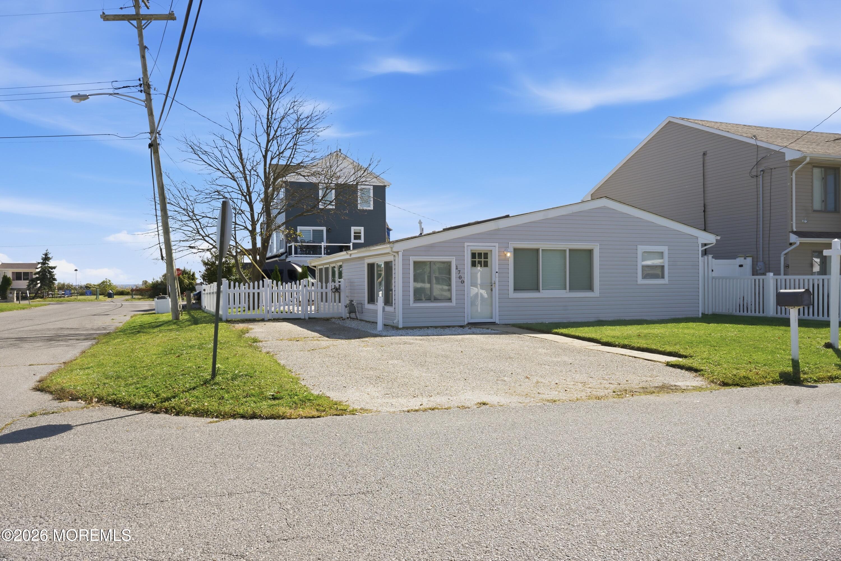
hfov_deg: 65.5
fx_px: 654
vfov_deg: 46.4
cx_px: 420
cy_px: 280
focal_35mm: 28
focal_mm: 28
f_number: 11
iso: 100
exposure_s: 1/80
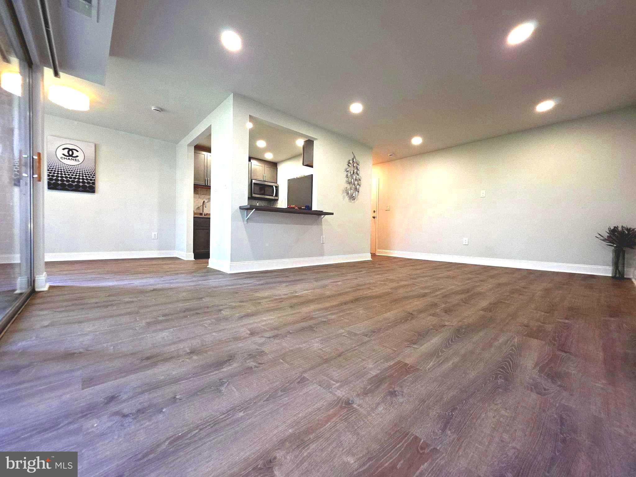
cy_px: 238
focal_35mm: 13
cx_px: 318
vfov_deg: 89.9
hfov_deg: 106.2
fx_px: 239
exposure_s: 1/60.2
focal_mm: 2.2
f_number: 1.9
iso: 125
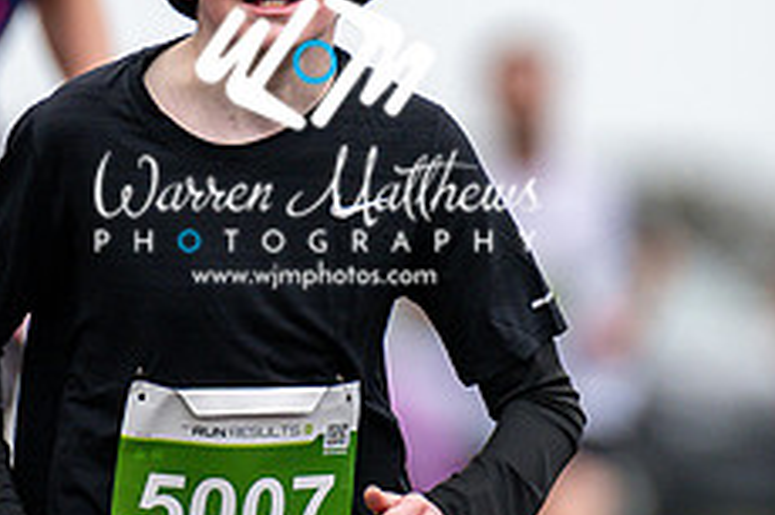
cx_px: 313
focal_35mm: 1135
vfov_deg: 1.2
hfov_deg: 1.8
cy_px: 135
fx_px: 24416
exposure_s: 1/1600
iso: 280
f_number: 2.8
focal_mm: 300
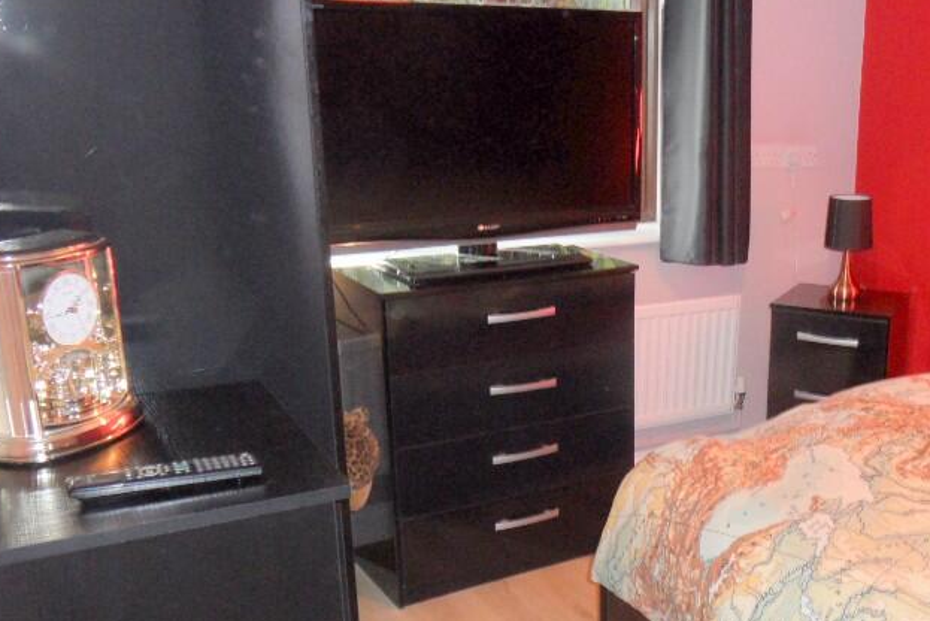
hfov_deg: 45.4
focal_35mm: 41
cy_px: 391
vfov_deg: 32.5
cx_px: 718
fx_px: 1060
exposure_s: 1/30
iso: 200
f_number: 3.2
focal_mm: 3.9
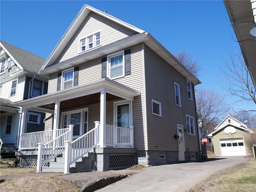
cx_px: 128
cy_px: 96
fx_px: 222
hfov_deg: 60.0
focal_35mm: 30
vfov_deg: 46.8
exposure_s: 1/400
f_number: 7.1
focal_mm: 15
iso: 200
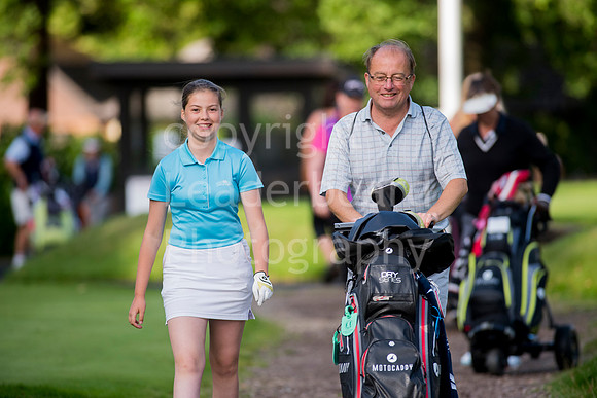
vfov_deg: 4.6
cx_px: 298
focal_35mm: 300
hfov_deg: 6.9
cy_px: 199
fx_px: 4976
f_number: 4.5
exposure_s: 1/2500
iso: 800
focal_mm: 300
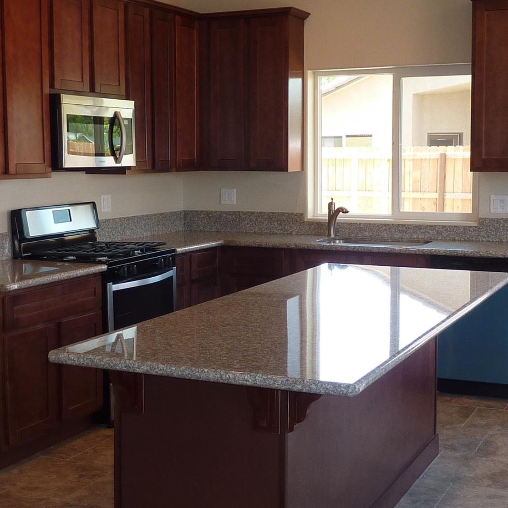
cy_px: 253
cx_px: 241
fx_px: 946
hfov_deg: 30.0
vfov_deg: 30.0
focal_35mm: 57
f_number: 3.3
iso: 100
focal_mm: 4.4
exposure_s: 1/30
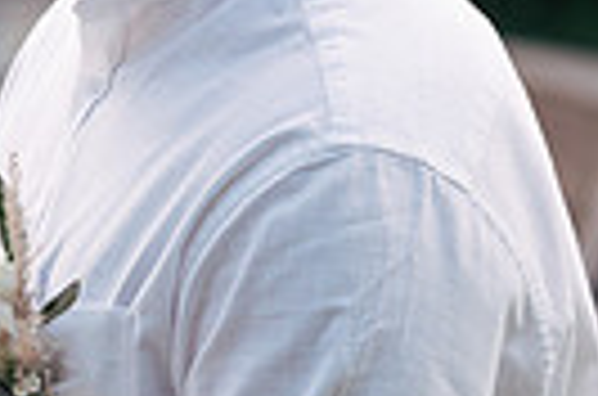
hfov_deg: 3.5
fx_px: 9761
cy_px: 140
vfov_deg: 2.3
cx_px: -472
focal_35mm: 589
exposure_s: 1/250
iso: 500
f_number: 8
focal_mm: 135
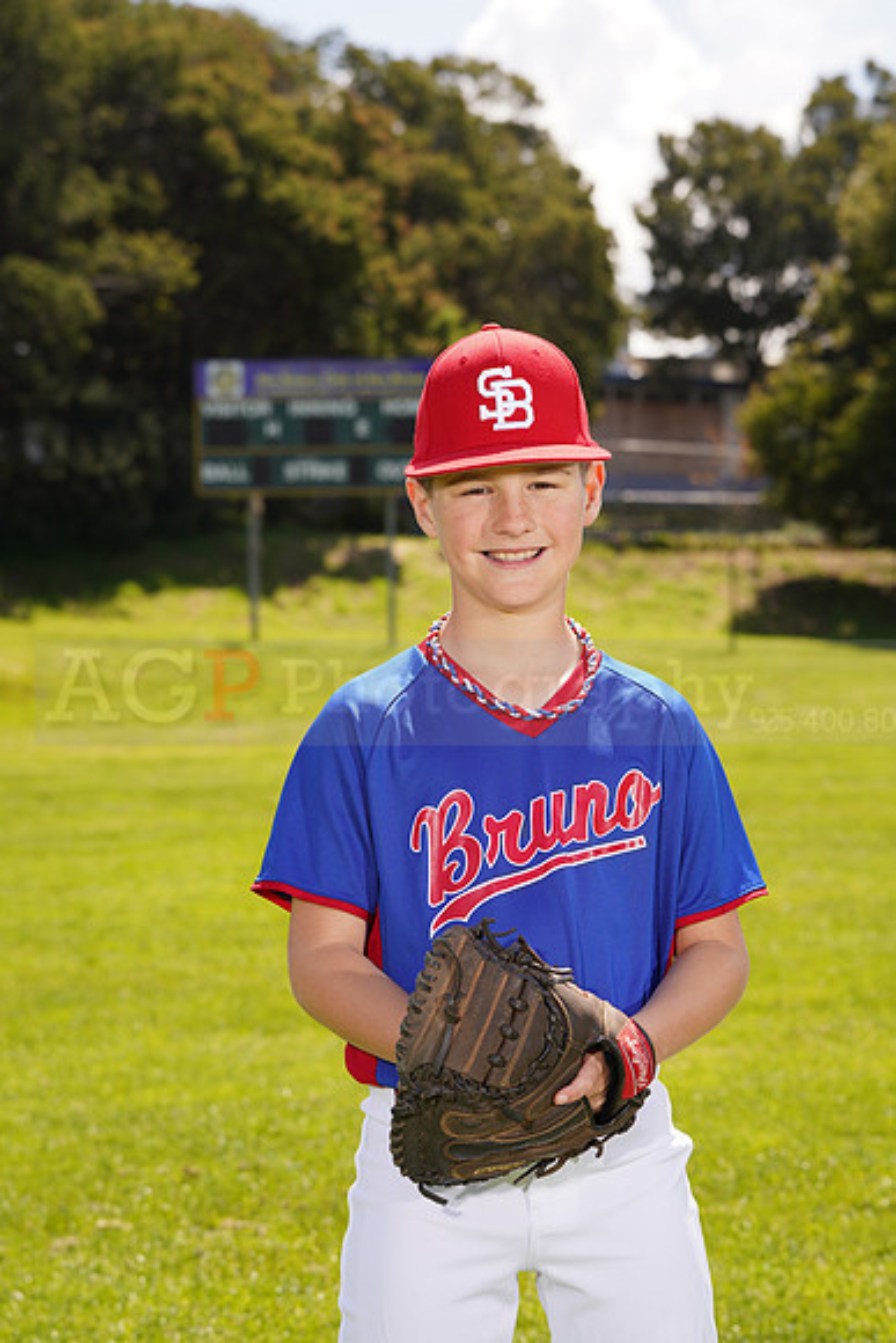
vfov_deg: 20.4
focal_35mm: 100
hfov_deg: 13.7
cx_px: 448
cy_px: 672
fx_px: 3731
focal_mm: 100
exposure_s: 1/160
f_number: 9
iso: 100
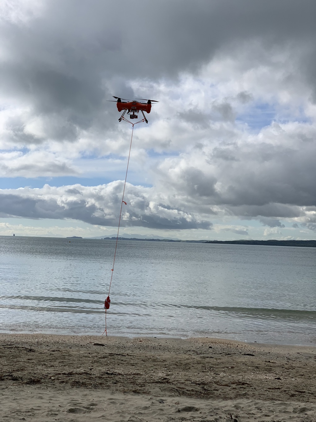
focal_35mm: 52
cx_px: 158
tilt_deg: +3.5
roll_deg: -1.9
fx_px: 633
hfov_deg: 28.0
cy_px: 211
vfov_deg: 36.8
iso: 16
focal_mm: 6
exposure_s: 1/2179
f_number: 2.4
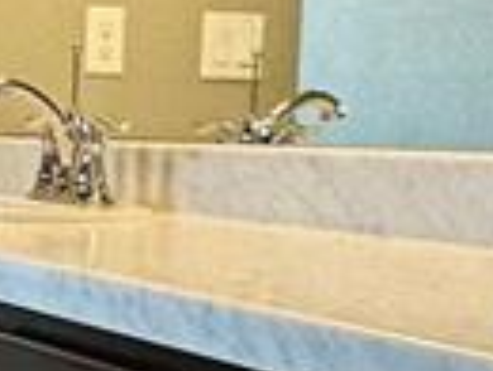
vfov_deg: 13.5
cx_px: -394
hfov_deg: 15.4
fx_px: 1570
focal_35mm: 110
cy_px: 203
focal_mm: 2.22
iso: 160
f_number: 2.2
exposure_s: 1/120
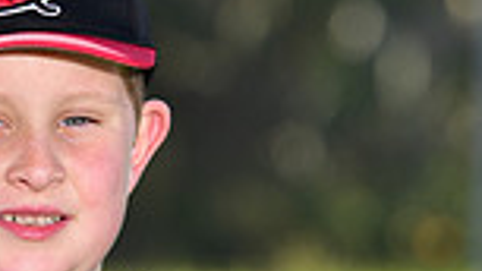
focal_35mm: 736
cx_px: 8
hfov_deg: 2.9
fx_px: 9405
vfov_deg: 1.6
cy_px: 451
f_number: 5
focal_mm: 185
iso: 80
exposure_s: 1/250
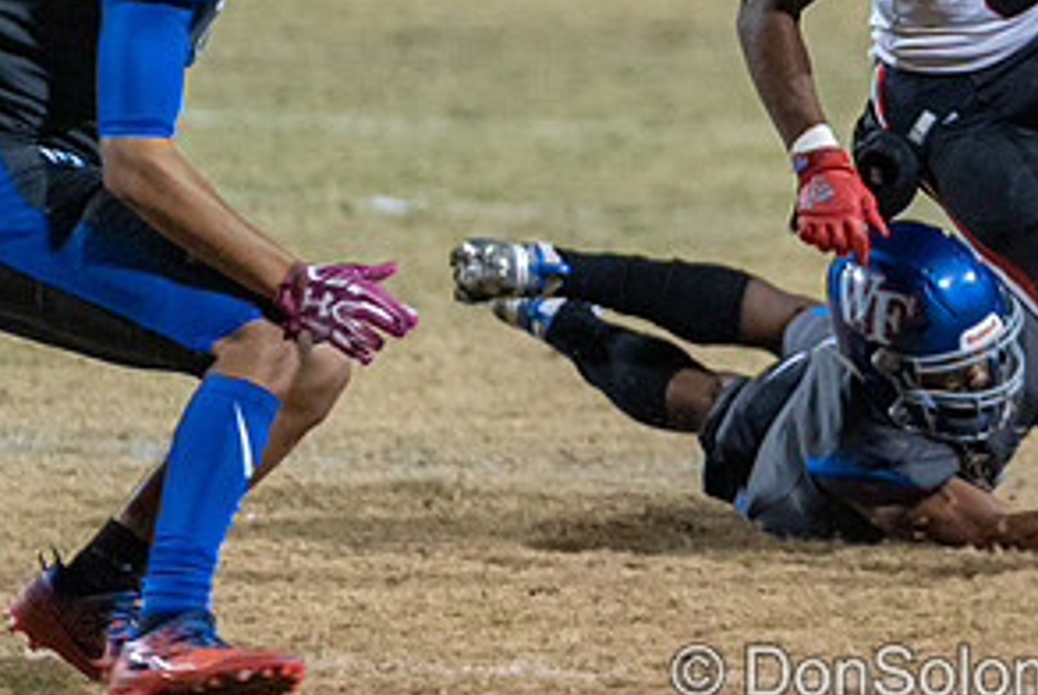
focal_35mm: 593
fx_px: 17115
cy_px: -102
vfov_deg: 2.3
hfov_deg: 3.5
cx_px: 1043
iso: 6400
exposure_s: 1/800
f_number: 2.8
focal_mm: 189
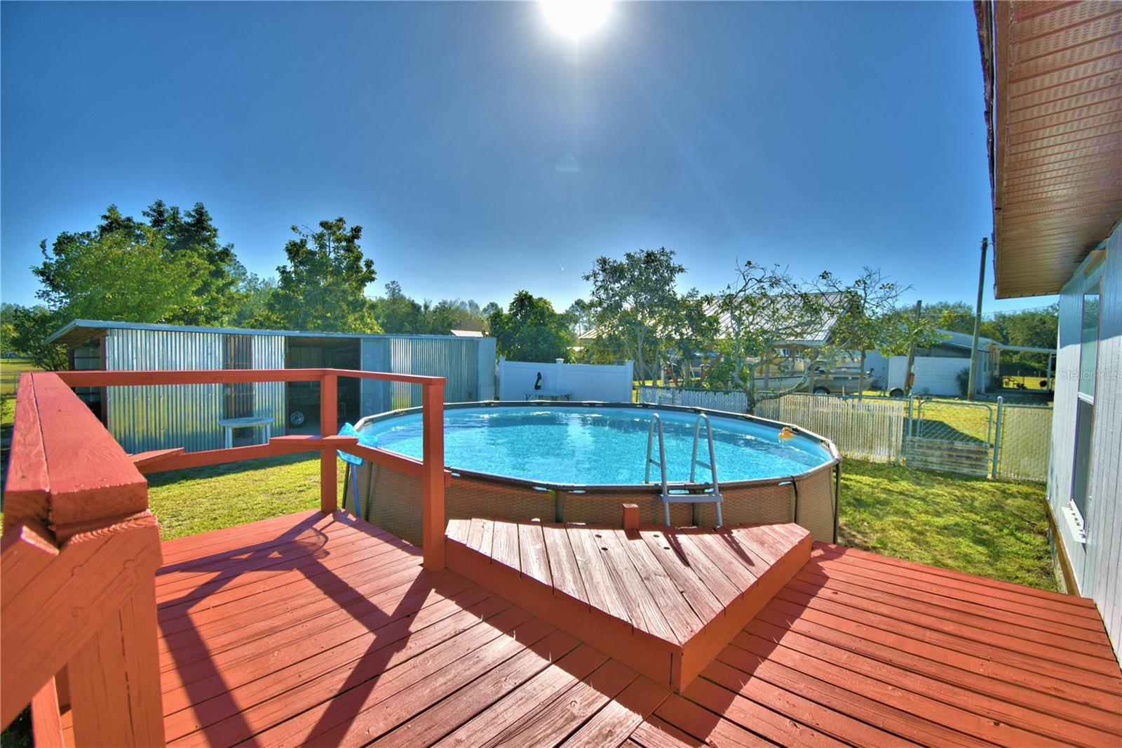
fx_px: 467
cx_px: 561
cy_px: 374
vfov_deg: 77.3
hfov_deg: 100.4
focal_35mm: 15
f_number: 4.5
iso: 100
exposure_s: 1/2500
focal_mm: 10
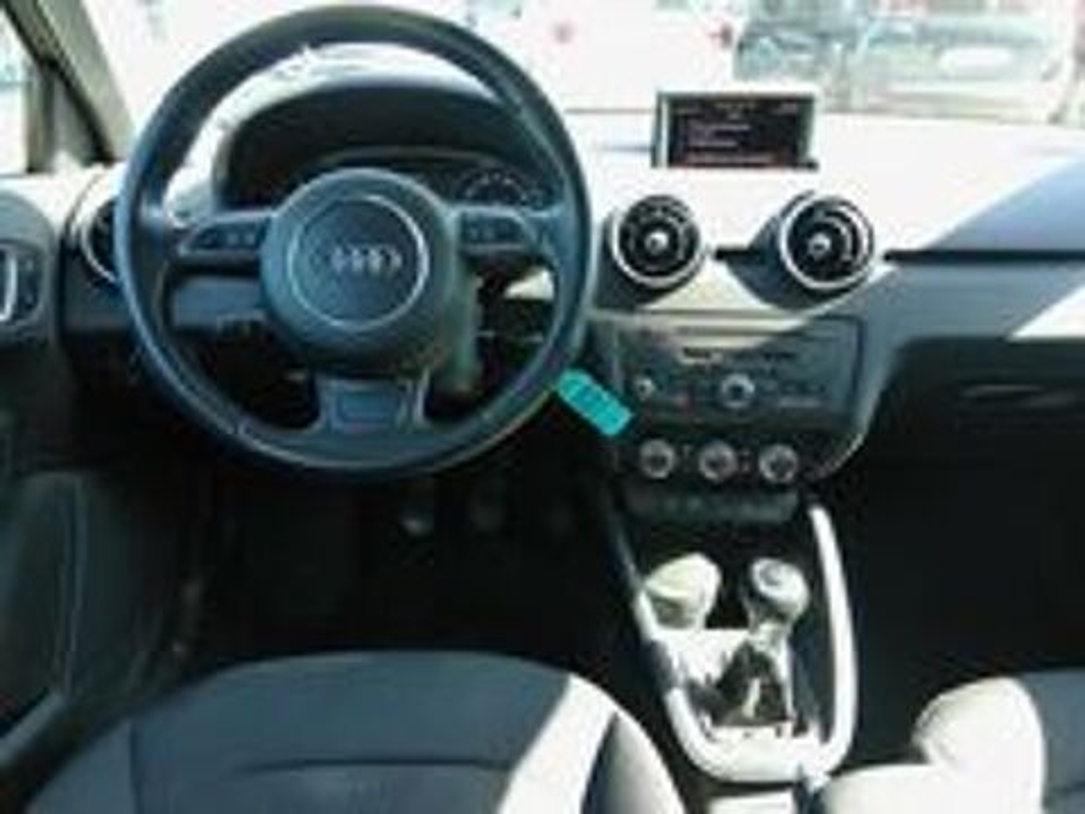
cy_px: 407
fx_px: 815
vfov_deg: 53.1
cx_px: 542
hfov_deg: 67.3
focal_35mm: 26
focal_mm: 3
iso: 176
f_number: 2
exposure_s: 1/50
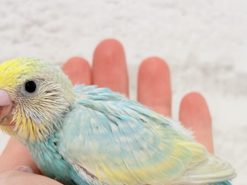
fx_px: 642
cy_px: 155
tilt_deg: -3.7
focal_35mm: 90
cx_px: 125
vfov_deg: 16.3
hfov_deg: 21.8
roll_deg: -1.1
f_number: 1.6
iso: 50
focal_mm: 5.96
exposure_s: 1/50
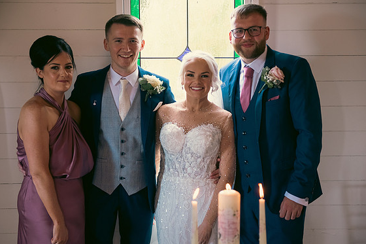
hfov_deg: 35.1
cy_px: 125
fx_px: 579
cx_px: 177
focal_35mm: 57
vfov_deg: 23.8
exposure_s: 1/160
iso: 640
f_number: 3.5
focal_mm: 55
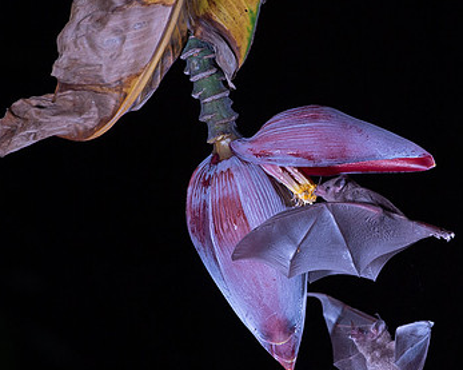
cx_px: 391
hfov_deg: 5.4
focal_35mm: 356
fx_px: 4874
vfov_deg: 4.3
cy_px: 255
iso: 800
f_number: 8
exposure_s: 1/250
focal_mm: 195
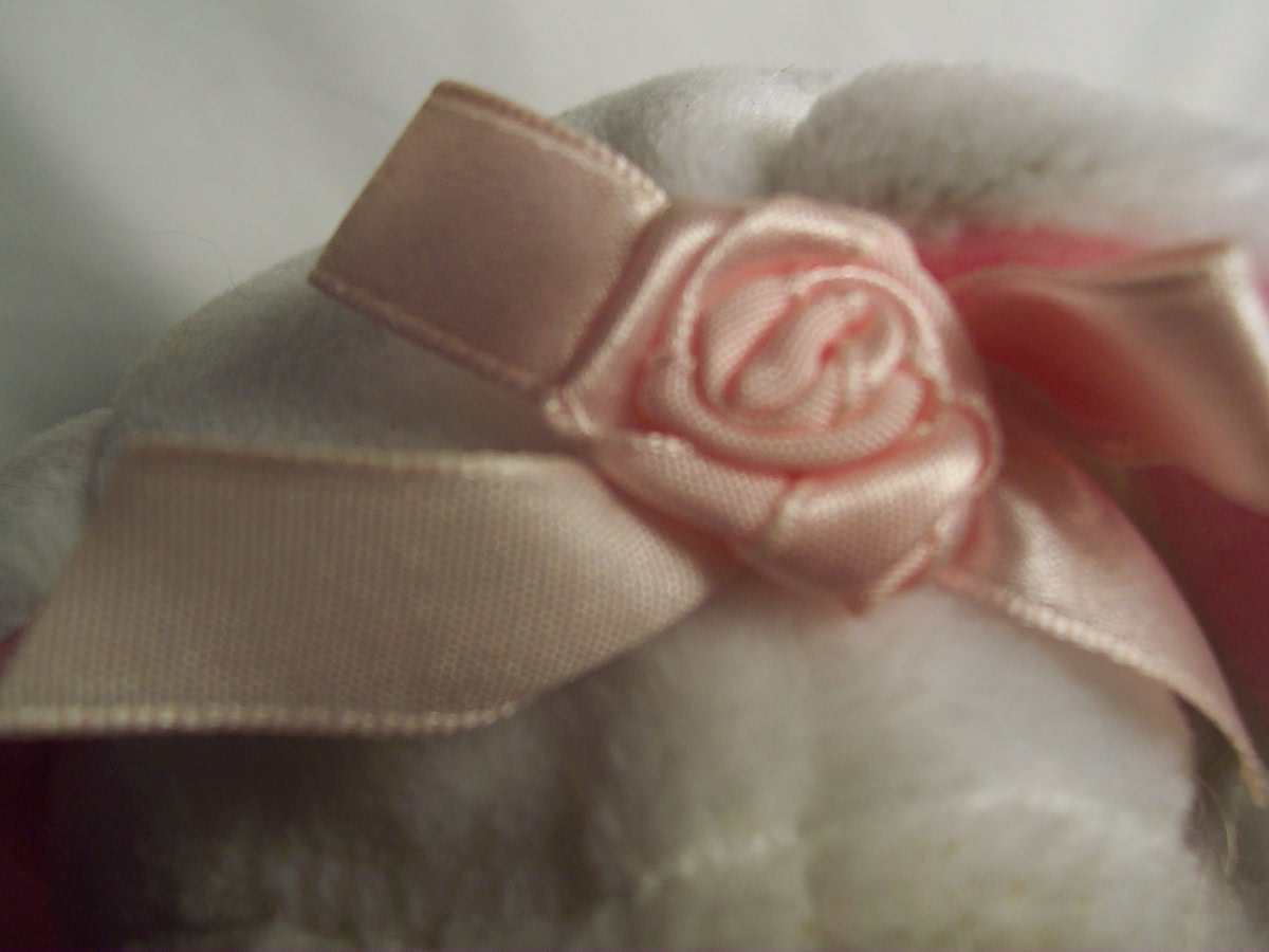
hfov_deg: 50.1
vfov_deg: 38.7
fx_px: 1356
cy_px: 476
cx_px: 634
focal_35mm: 37
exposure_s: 1/125
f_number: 2.8
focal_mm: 5.6
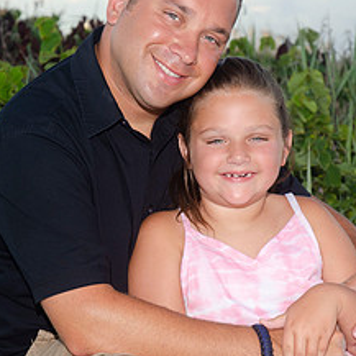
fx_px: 1594
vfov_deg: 12.7
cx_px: 187
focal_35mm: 137
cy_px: 192
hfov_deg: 12.7
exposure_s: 1/250
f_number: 5.6
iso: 100
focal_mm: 52
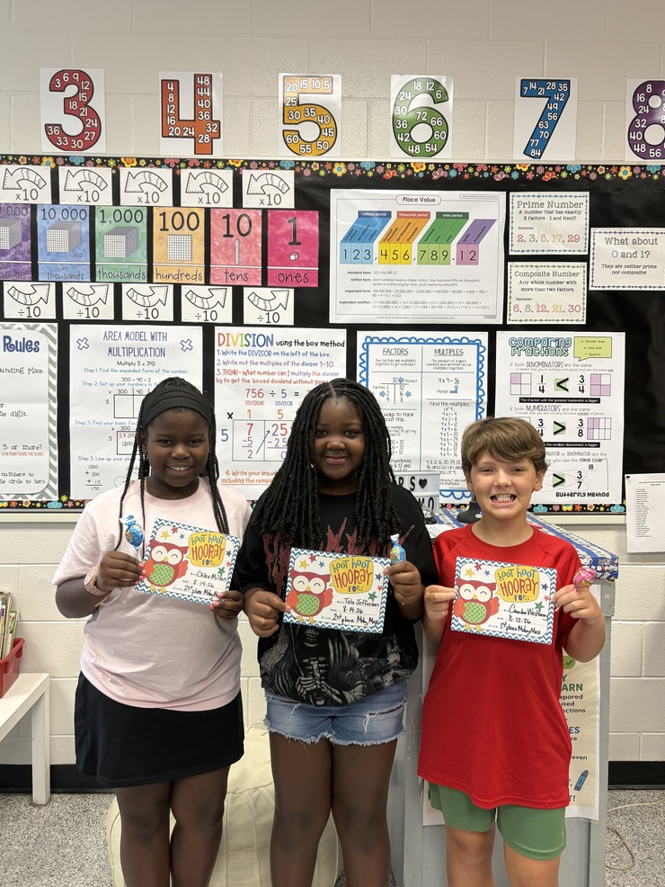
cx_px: 331
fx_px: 691
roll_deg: -0.4
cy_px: 429
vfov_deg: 65.3
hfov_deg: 51.4
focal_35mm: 27
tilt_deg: -1.4
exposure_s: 1/60
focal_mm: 5.96
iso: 125
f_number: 1.6
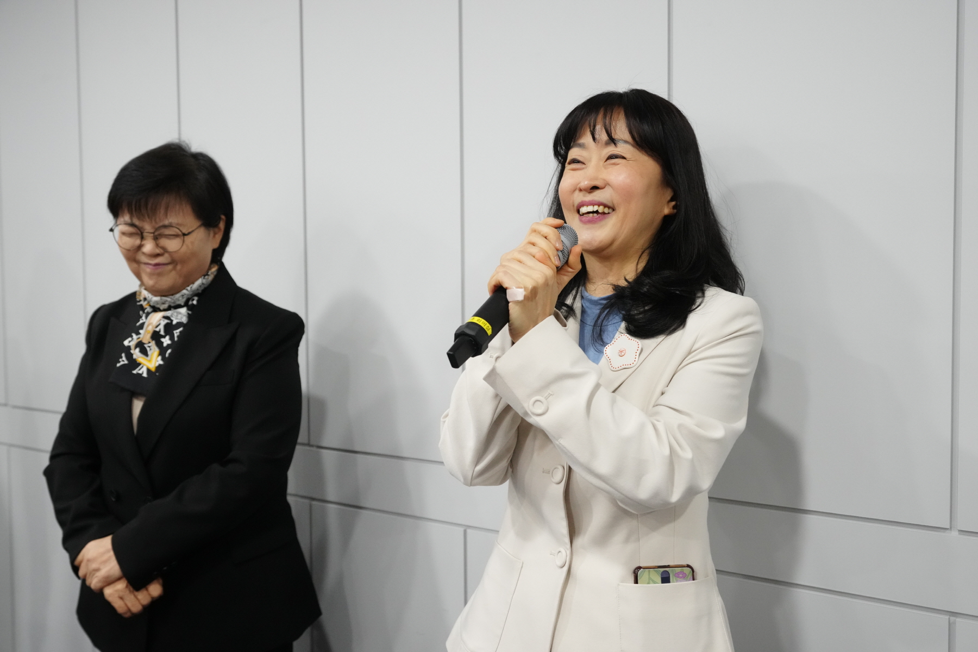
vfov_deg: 37.9
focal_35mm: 35
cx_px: 489
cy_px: 326
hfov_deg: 54.4
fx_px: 951
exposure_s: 1/160
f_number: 4
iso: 3200
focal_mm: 35
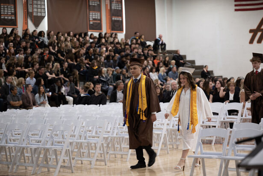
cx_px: 132
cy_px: 88
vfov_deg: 15.2
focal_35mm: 90
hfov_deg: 22.6
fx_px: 657
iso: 800
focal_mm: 90
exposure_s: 1/100
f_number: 2.8
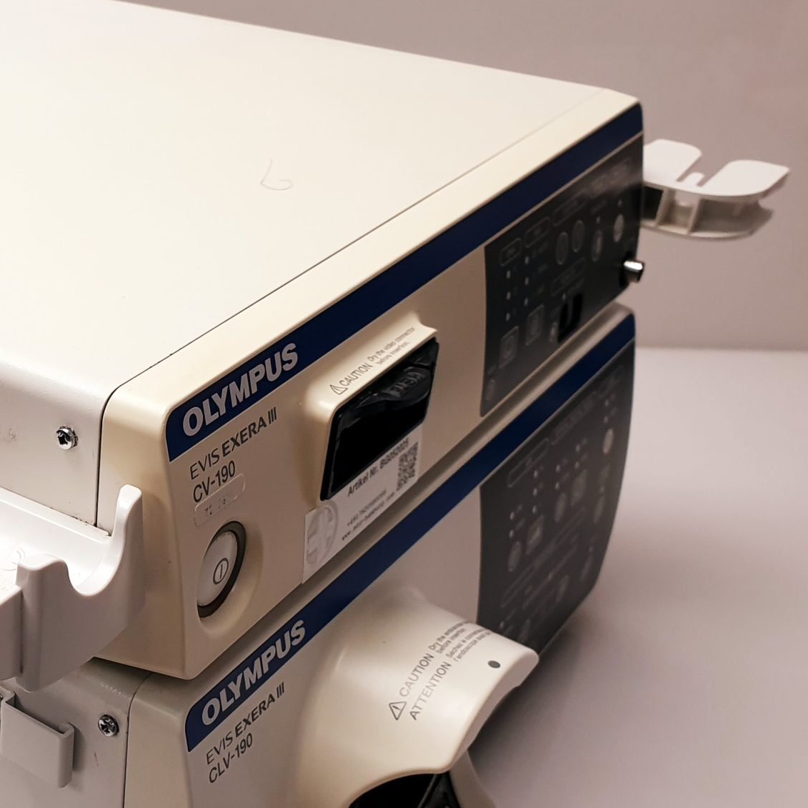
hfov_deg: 30.5
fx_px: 1373
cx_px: 1
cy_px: 539
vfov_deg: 32.5
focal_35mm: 52
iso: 80
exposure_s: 1/100
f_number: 2.4
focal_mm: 4.3
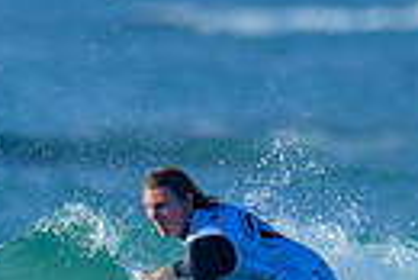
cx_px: -111
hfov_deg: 0.4
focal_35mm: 4913
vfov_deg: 0.3
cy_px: 349
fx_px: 57109
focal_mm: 800
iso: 320
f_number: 6.3
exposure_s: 1/2000
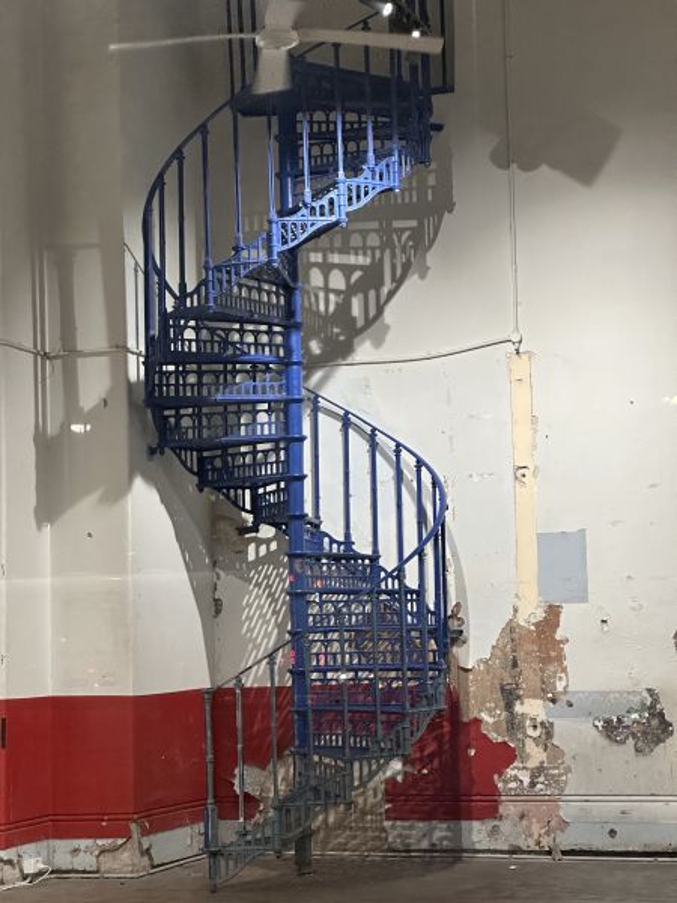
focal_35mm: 77
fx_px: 2008
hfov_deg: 19.1
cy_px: 452
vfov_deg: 25.3
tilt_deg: +5.8
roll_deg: +1.4
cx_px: 338
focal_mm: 9
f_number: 2.8
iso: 500
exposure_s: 1/50
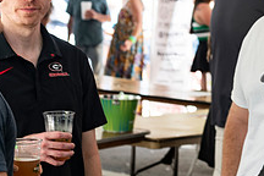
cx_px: 251
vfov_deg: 8.8
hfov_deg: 13.0
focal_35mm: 156
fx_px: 1144
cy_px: 73
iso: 200
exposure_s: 1/160
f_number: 4
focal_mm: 58
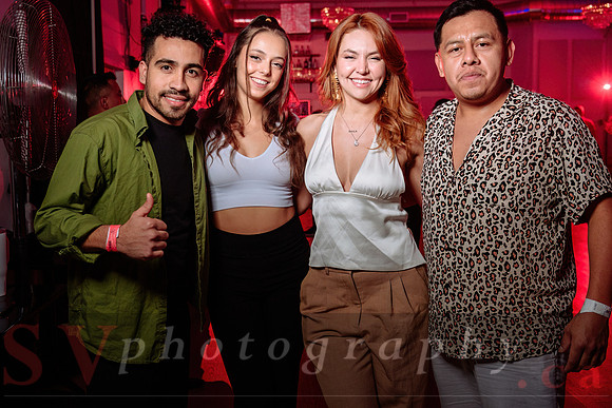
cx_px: 285
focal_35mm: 40
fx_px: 677
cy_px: 190
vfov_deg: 33.6
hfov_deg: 48.6
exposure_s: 1/80
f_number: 4
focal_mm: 36
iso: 800
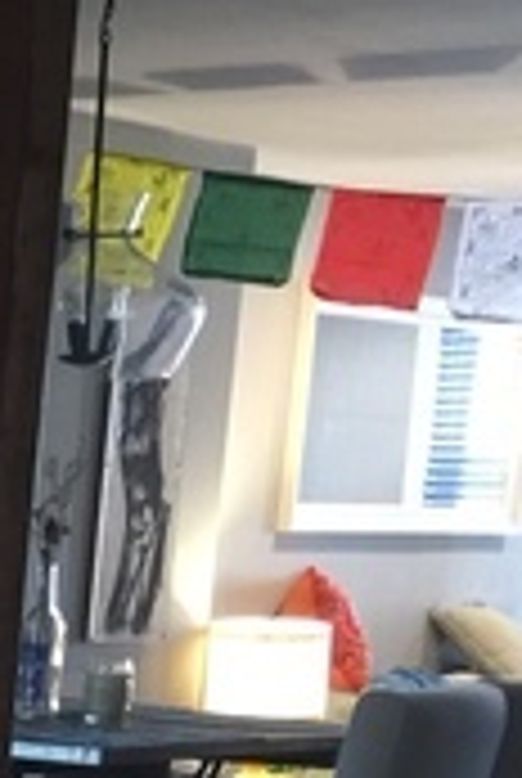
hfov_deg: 10.1
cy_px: 940
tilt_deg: -10.0
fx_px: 2513
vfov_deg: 16.8
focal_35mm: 116
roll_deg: -1.8
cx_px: -785
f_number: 2.2
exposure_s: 1/10
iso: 125
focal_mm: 4.15
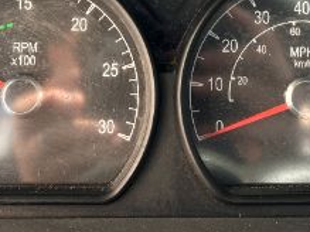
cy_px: -3
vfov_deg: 18.8
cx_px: 149
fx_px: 680
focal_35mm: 76
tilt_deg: -25.8
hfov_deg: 25.7
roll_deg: +1.1
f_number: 1.6
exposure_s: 1/121
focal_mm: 5.1
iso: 50
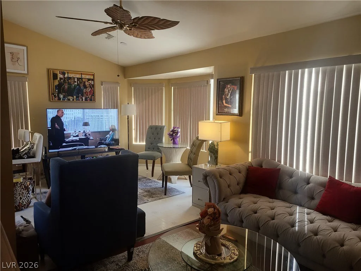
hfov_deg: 67.3
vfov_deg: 53.1
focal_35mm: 26
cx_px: 180
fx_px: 271
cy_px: 136
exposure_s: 1/60
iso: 80
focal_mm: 5.4
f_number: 1.8
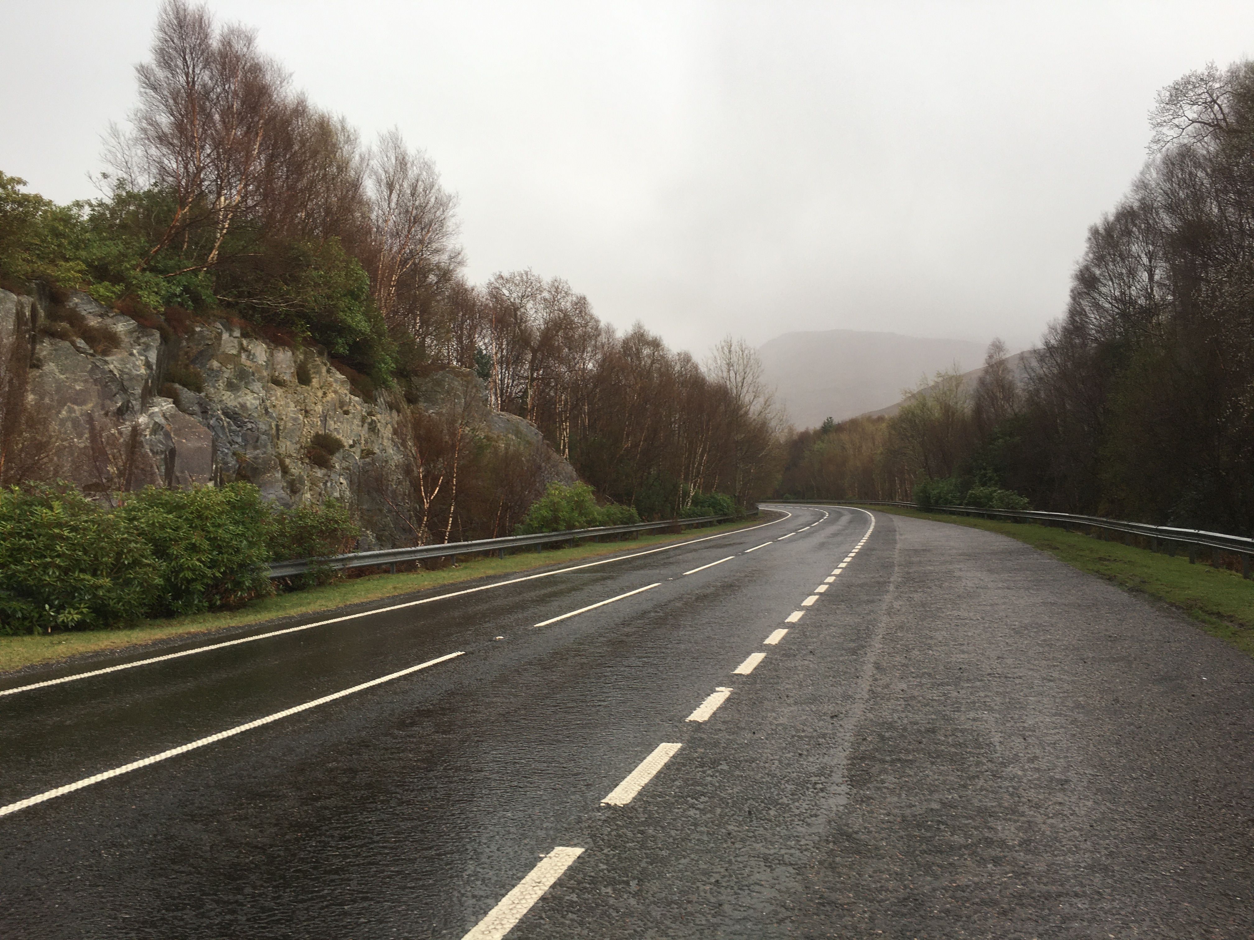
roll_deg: +0.3
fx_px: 1051
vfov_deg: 48.2
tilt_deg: +4.9
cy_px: 470
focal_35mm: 29
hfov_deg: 61.7
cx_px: 627
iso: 25
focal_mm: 4.15
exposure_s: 1/103
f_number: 2.2
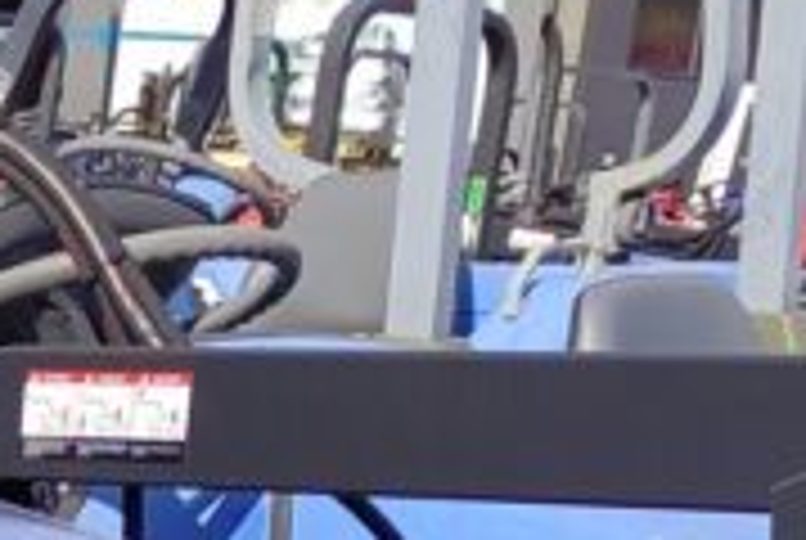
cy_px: 1604
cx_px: -707
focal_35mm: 174
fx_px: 3902
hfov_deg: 10.9
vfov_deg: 7.1
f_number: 1.89
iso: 100
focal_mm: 5.43
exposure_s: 1/1473
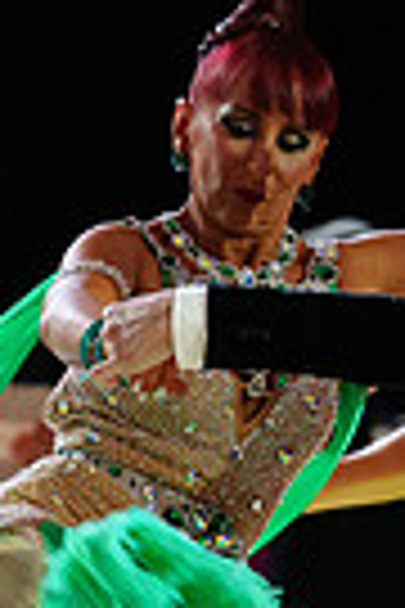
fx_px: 14461
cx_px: 250
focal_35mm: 857
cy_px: 896
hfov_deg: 1.6
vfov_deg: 2.4
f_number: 4
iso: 2500
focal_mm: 200
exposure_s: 1/320
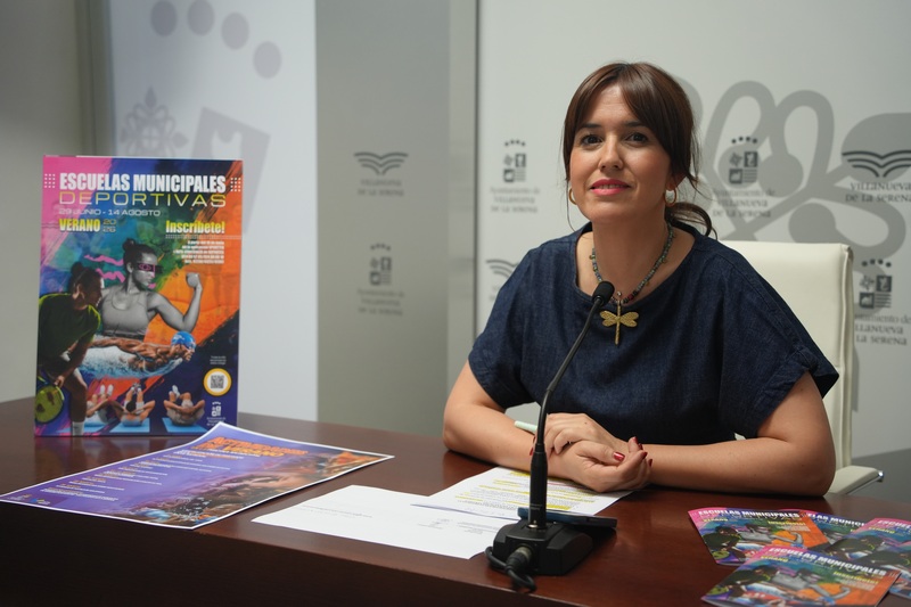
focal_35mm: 51
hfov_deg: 38.9
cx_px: 456
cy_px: 304
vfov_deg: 26.5
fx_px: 1290
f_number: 4
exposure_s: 1/160
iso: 1250
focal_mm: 51
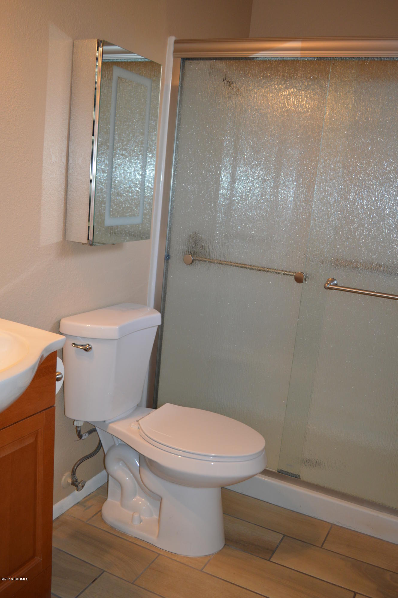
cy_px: 299
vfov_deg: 57.3
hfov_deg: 39.9
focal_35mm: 33
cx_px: 199
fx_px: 548
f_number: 3.8
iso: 450
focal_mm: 22
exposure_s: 1/60
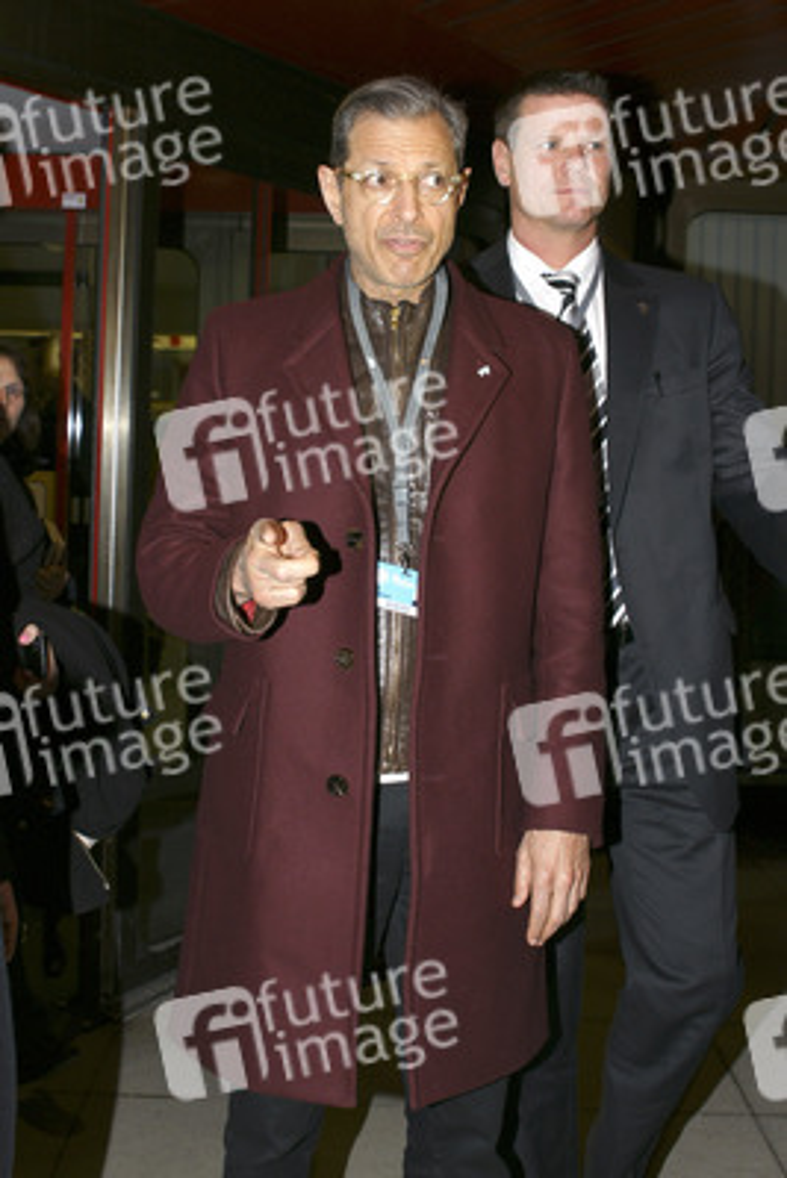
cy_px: 589
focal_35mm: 36
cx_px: 394
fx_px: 1179
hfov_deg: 36.9
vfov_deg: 53.1
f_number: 5.6
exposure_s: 1/60
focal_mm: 24
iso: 400
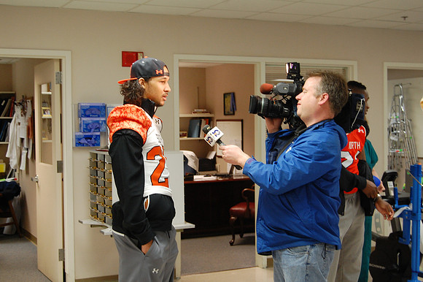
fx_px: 669
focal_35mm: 57
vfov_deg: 23.8
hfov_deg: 35.1
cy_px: 141
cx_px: 212
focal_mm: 38
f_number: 5
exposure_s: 1/30
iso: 800
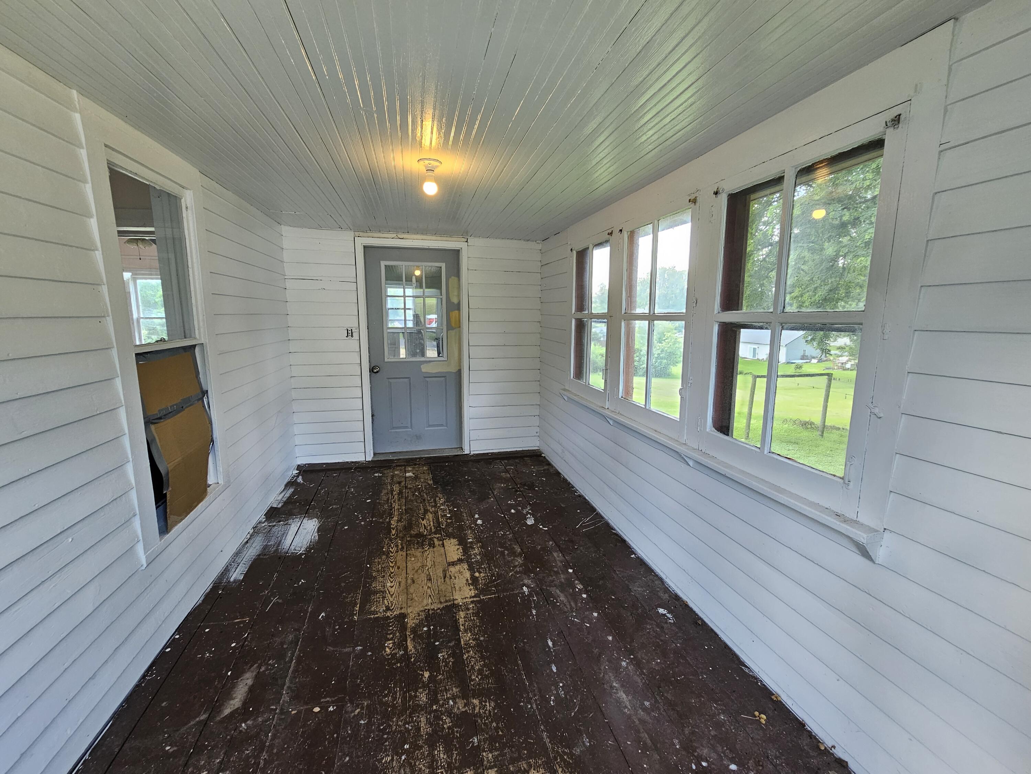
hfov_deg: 106.2
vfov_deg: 89.9
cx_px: 516
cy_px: 387
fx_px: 387
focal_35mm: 13
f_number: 2.2
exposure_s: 1/60
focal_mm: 2.2
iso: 100
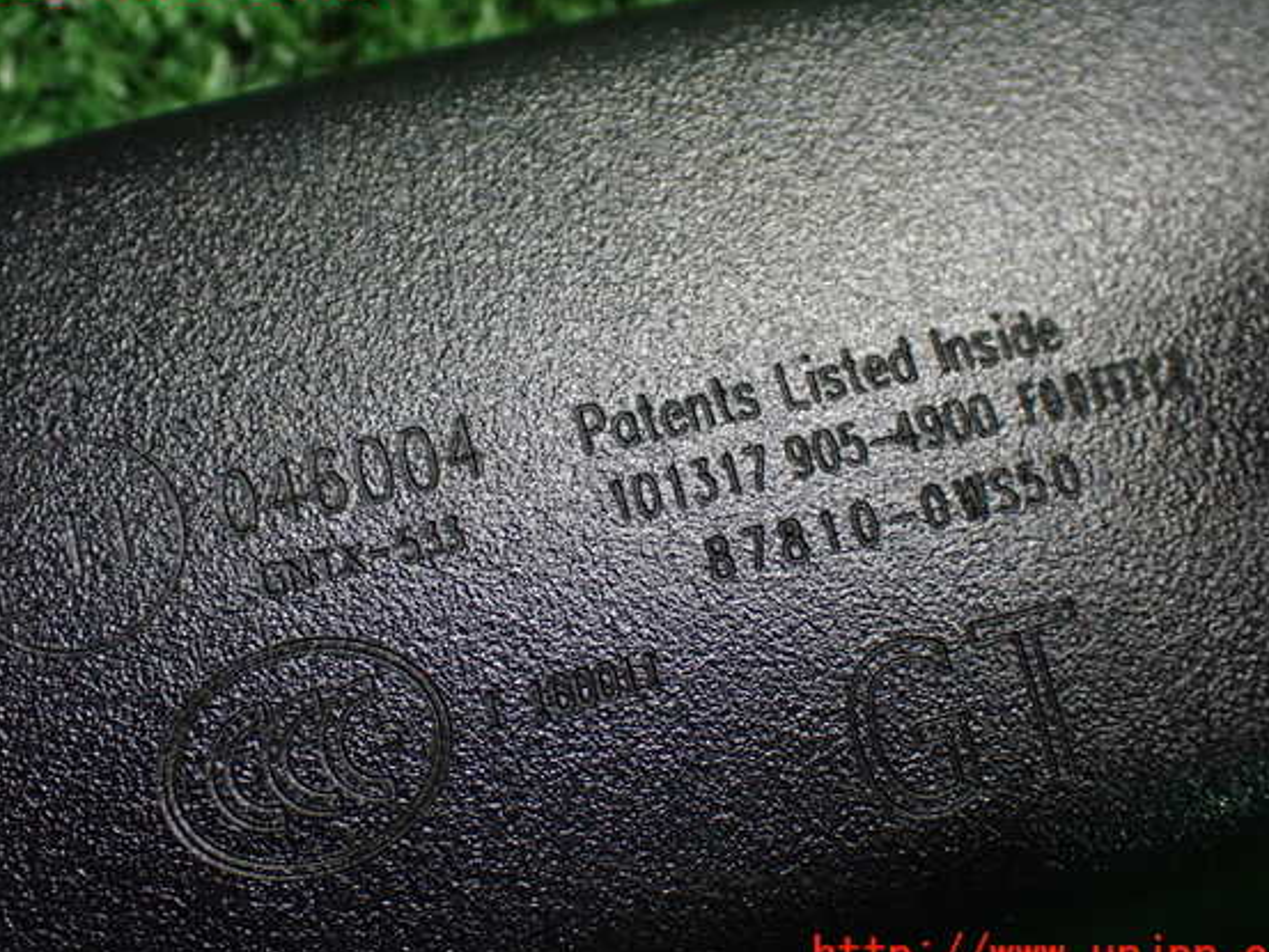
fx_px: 1870
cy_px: 470
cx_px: 643
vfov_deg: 28.6
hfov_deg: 37.5
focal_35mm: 51
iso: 800
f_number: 3.1
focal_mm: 8.4
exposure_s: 1/80
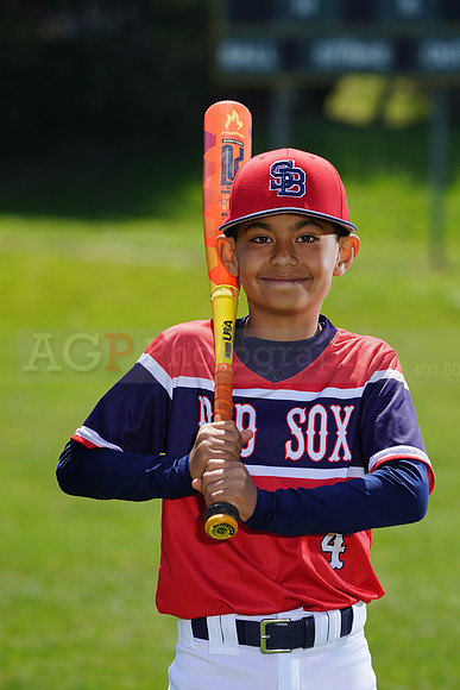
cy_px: 345
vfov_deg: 9.2
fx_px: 4290
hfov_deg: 6.1
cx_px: 230
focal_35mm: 224
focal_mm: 224
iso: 100
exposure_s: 1/250
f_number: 7.1
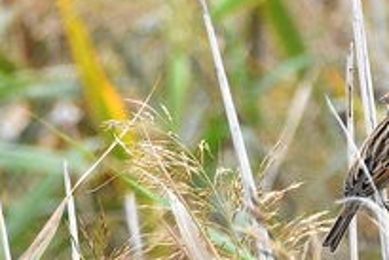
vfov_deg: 0.8
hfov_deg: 1.1
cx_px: 313
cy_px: 185
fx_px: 19420
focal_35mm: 1796
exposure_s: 1/1600
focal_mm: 600
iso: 5000
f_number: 9
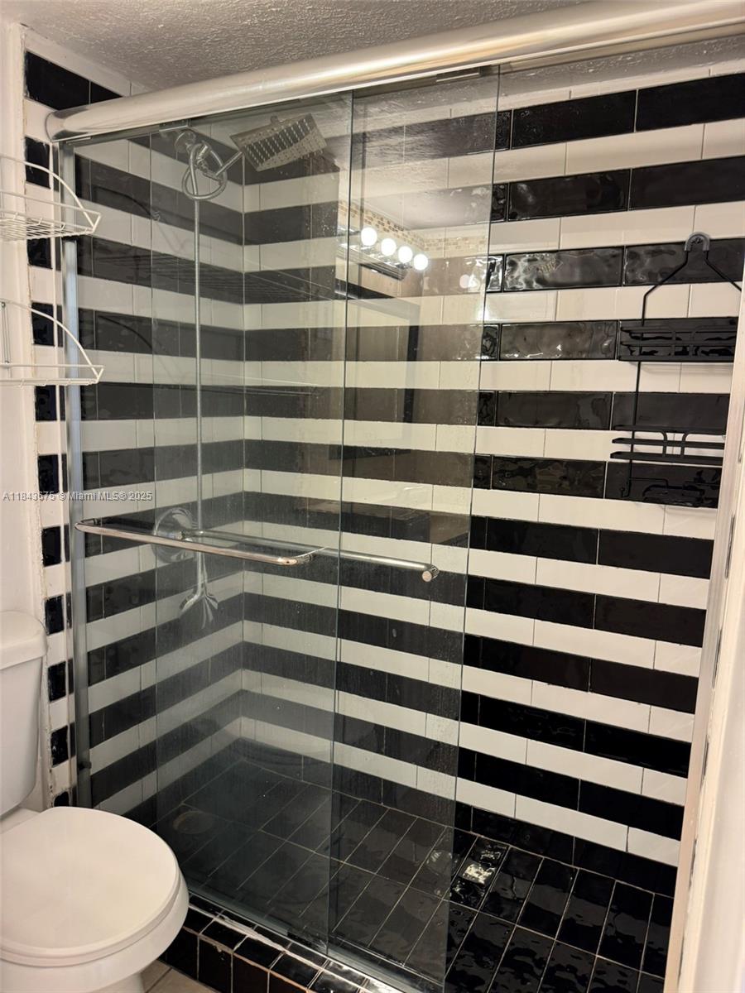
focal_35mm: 24
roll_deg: -1.6
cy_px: 496
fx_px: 689
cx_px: 372
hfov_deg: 56.8
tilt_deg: -9.2
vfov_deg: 71.6
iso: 160
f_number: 1.78
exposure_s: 1/60
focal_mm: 6.76
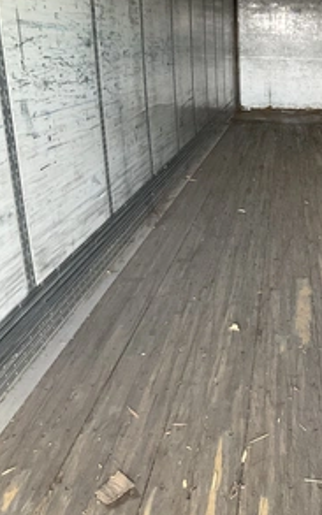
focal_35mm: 42
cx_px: 313
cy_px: 255
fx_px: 590
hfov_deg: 28.8
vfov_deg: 47.2
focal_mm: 3
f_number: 1.8
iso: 64
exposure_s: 1/67
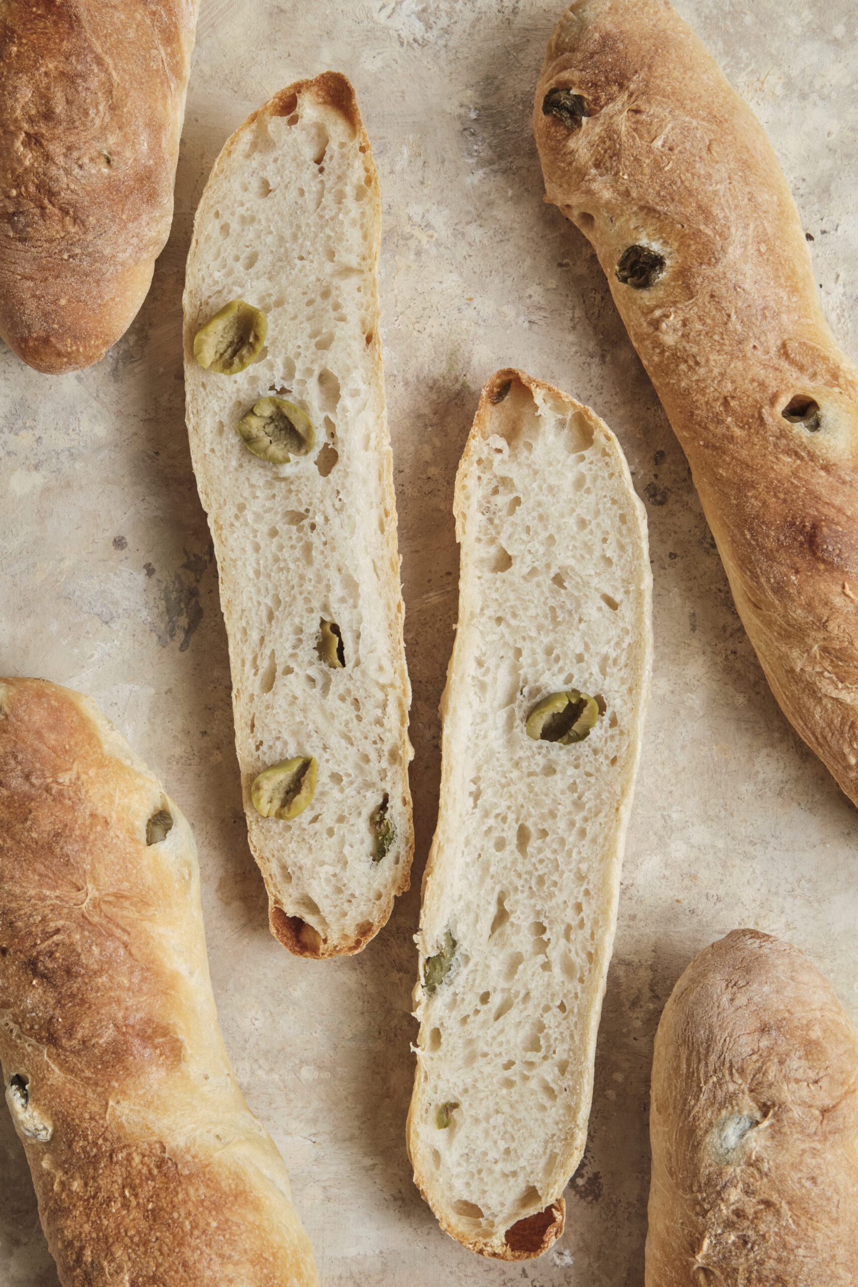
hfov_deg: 18.2
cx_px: 429
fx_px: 2681
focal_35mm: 75
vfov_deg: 27.0
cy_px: 644
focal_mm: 50.3
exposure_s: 1/80
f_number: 9
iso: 200
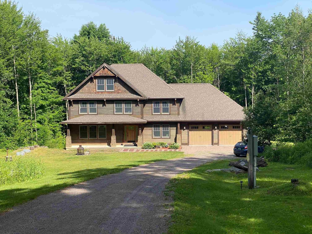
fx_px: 469
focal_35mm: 52
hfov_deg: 36.8
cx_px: 156
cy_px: 117
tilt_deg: -3.3
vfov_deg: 28.0
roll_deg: +0.5
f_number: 2
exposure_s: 1/1089
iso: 20
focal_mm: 6
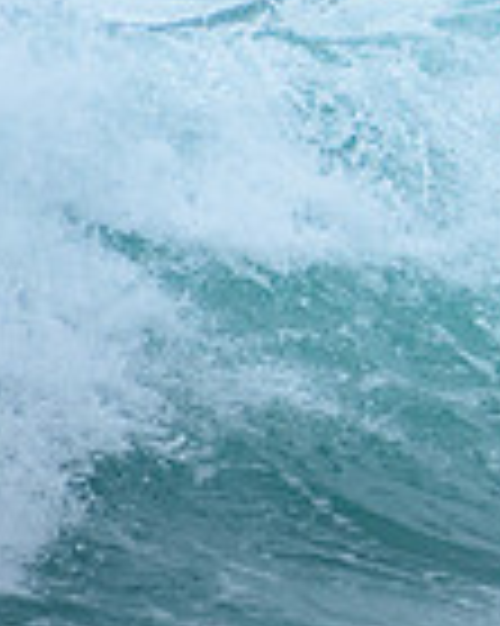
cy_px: 79
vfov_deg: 0.8
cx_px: 1081
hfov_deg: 0.7
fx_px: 43536
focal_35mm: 2351
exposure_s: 1/2000
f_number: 5.6
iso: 500
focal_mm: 400
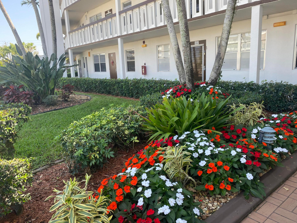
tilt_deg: -8.2
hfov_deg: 67.3
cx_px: 148
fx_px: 223
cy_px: 112
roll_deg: +2.7
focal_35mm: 26
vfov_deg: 53.1
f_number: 1.8
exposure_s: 1/296
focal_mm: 4.25
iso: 32
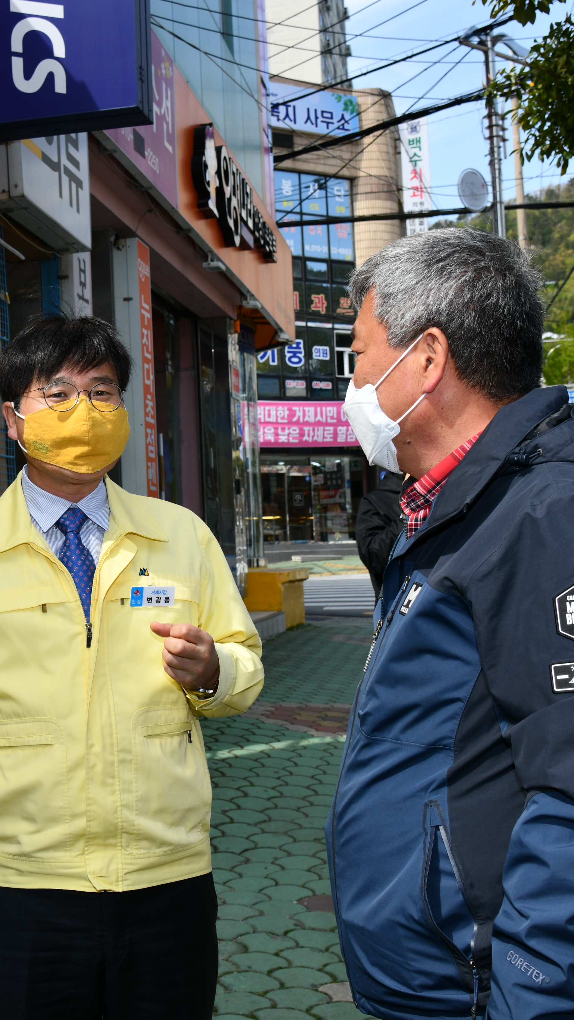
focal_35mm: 49
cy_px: 509
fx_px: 1326
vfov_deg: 42.1
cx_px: 81
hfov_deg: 23.9
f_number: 9
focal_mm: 31
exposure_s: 1/250
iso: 200
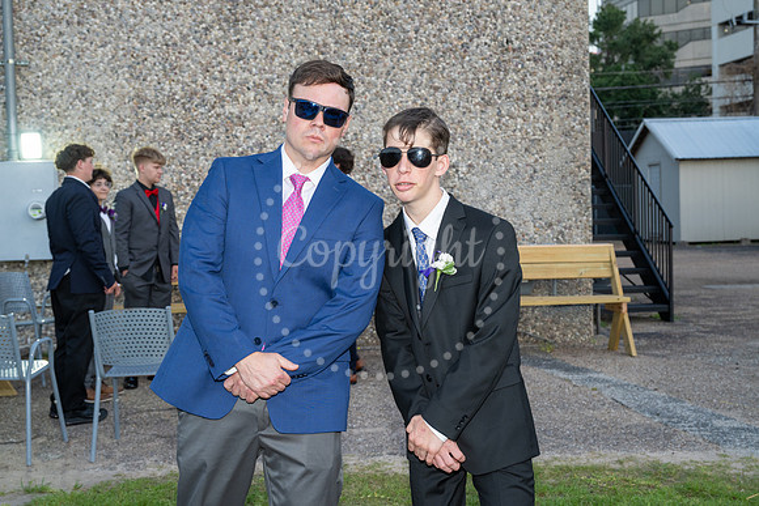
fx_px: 970
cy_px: 253
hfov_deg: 42.7
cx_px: 380
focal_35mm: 46
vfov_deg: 29.3
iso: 640
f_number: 5.6
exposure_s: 1/60
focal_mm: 46
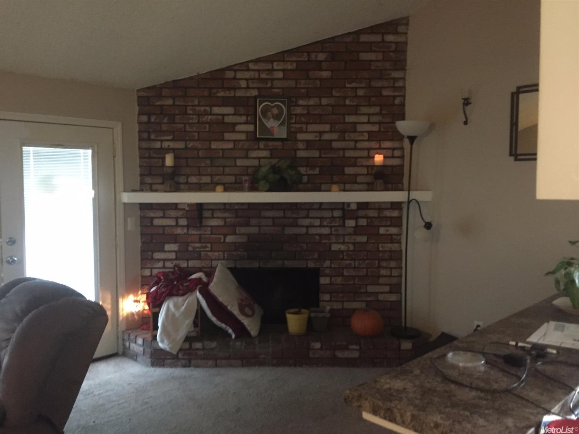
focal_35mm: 29
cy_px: 217
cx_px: 290
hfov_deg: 61.7
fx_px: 485
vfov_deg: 48.2
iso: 500
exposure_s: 1/15
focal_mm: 4.15
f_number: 2.2
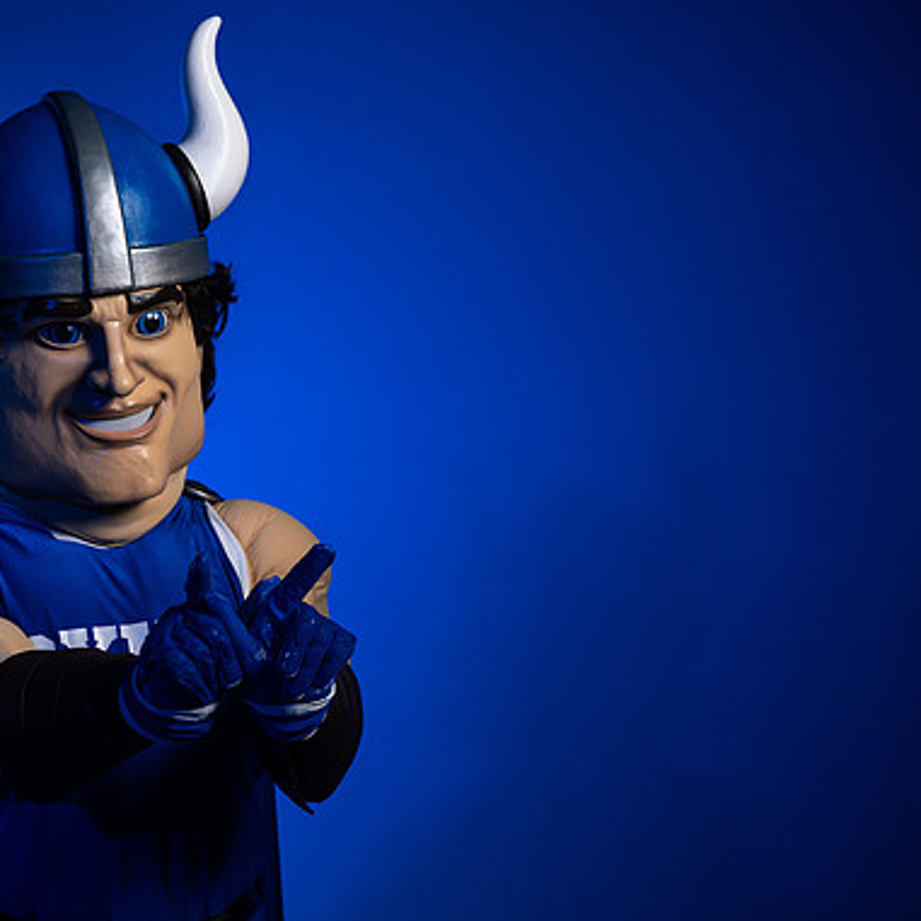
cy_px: 456
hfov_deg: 31.9
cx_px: 290
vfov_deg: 32.2
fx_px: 1595
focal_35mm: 53
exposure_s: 1/250
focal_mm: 41
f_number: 4
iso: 1600
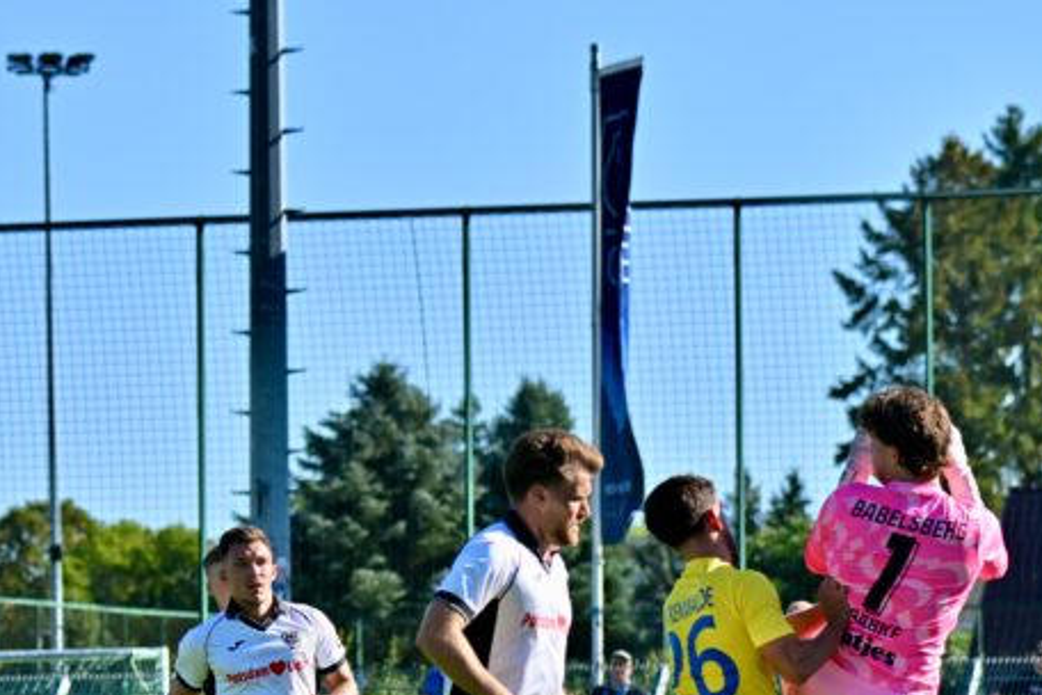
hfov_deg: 7.3
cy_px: 760
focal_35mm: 281
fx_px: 8133
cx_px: 452
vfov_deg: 4.9
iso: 220
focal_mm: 125
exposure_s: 1/1600
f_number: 4.8
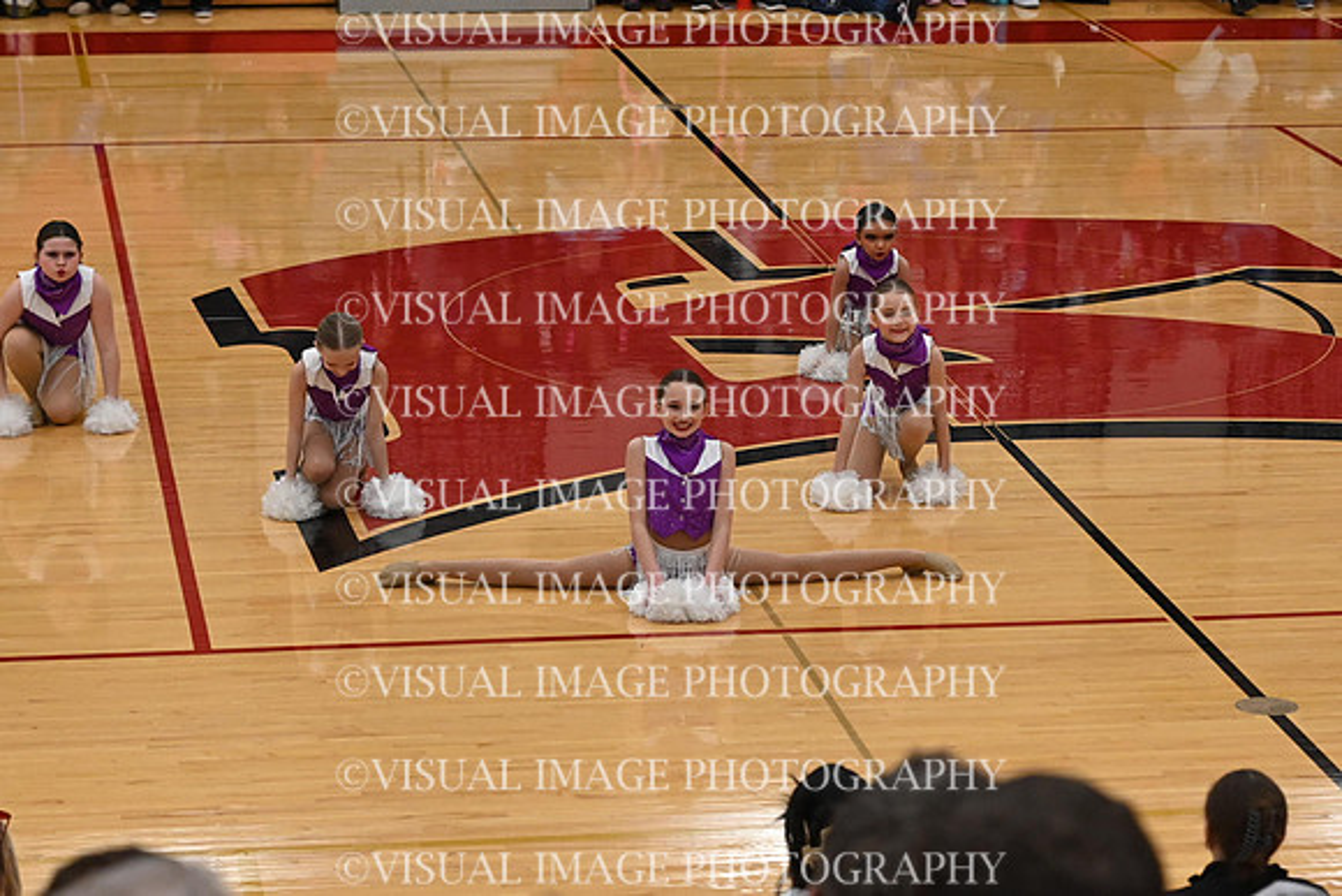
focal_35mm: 117
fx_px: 4362
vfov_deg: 11.7
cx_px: 671
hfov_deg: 17.5
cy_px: 448
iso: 5000
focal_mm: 78
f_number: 4
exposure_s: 1/400
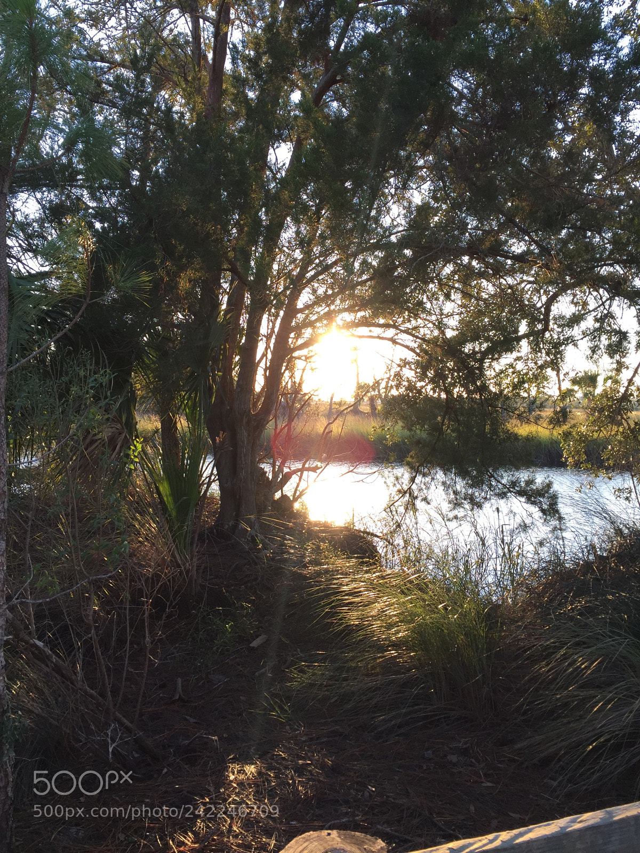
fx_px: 715
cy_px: 426
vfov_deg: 61.7
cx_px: 320
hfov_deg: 48.2
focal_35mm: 29
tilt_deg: +1.8
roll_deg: -2.1
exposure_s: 1/120
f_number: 2.2
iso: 32
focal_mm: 4.15
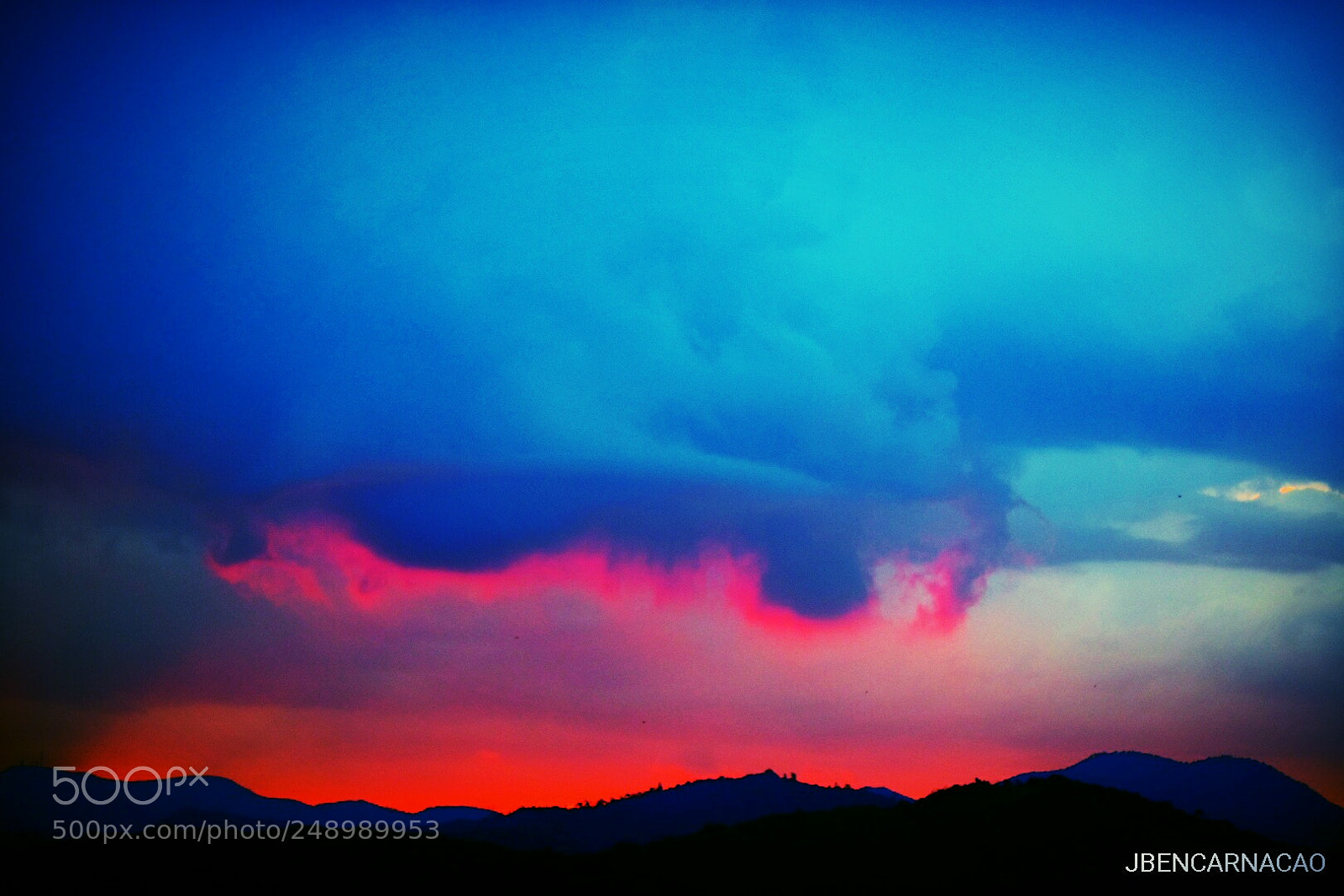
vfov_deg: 16.6
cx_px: 672
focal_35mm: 82
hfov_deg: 24.6
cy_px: 448
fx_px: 3080
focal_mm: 55
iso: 400
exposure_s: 1/60
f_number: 5.6
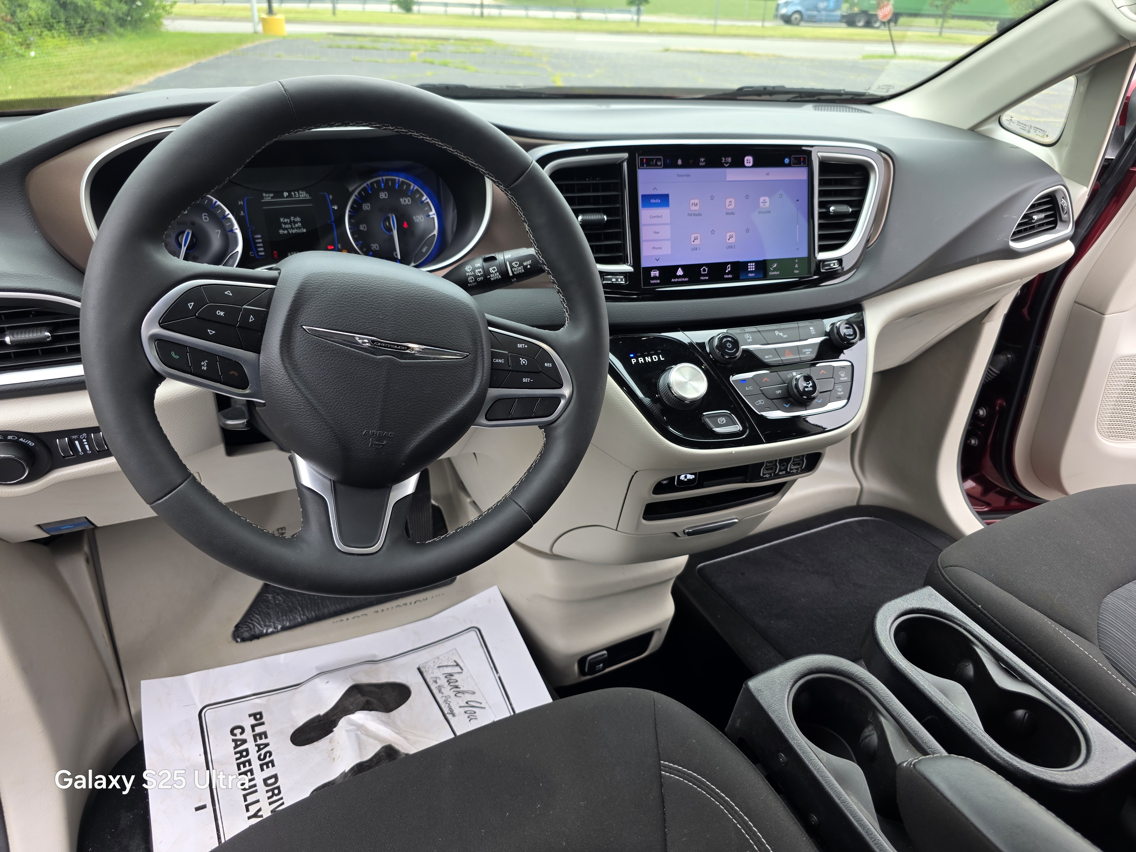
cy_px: 426
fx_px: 755
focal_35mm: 23
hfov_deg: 73.9
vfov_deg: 58.9
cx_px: 568
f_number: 1.7
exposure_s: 1/359
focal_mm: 6.3
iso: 50
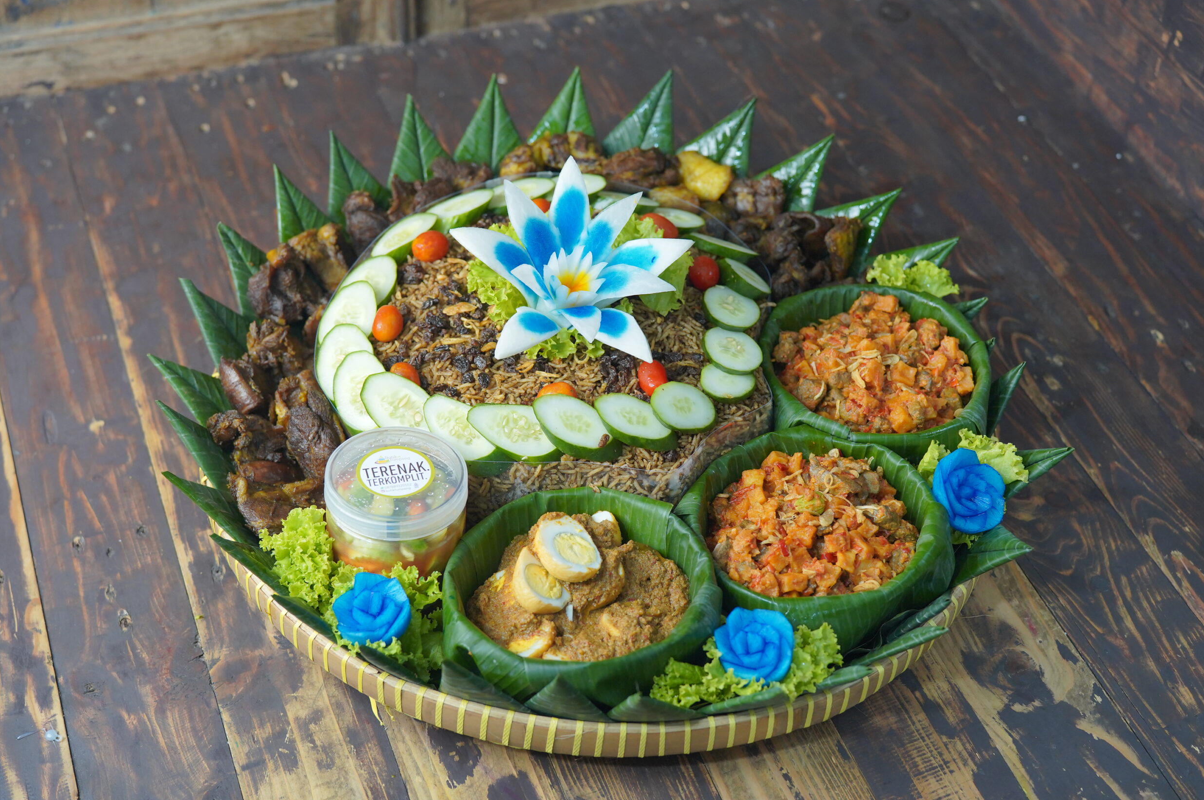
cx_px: 617
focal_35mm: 52
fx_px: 1738
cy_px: 397
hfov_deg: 38.2
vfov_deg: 25.9
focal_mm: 50
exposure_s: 1/320
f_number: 2.2
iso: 1600
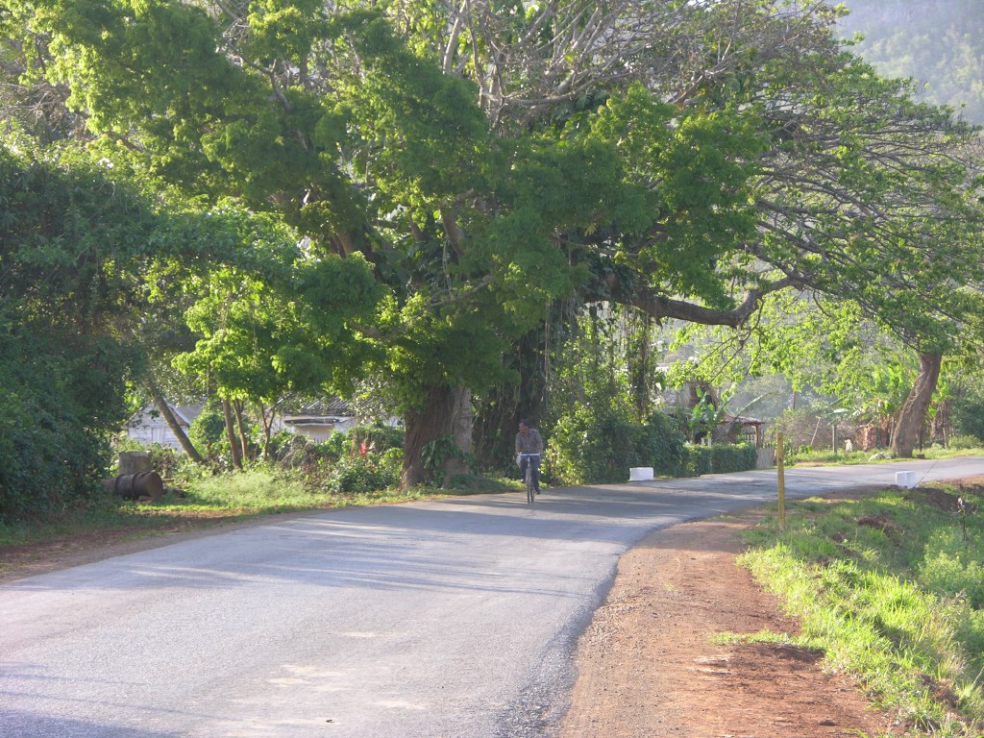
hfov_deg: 16.4
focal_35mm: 120
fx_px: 3411
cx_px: 492
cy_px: 369
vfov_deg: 12.3
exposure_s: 1/82.3
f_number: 3.7
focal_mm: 29.5
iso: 50
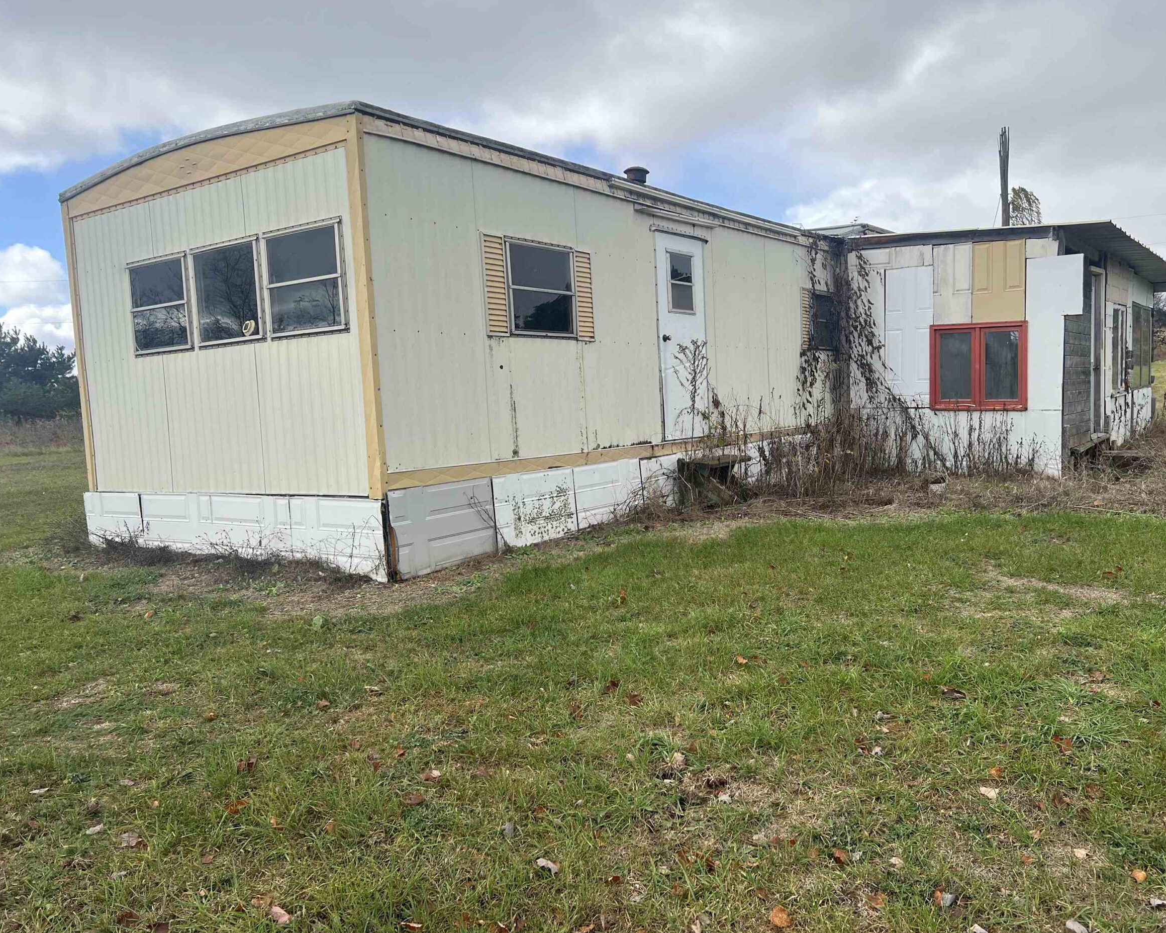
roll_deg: +2.9
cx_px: 639
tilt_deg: -4.4
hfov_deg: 62.1
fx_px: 966
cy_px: 474
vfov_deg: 51.5
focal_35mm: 28
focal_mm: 5.7
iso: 50
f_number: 1.5
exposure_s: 1/1934
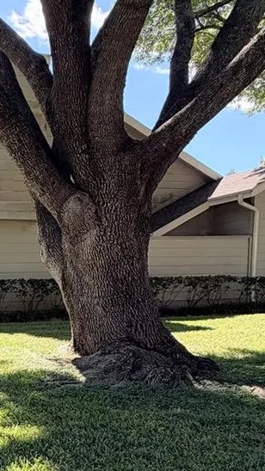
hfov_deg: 23.4
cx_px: -156
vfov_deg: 50.7
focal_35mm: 38
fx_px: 475
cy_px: 351
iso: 64
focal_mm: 2.22
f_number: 2.2
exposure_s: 1/502
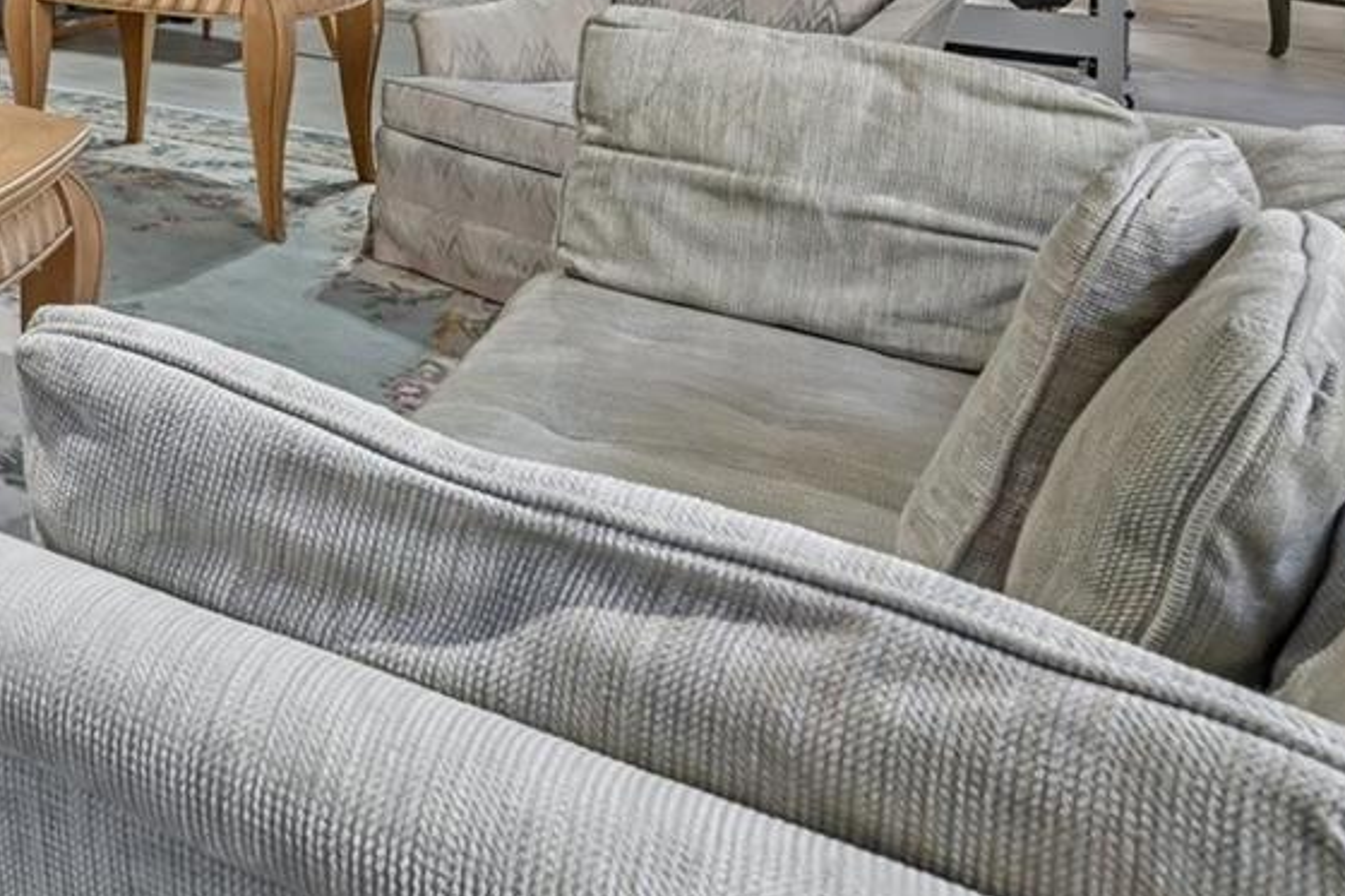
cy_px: -267
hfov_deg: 37.0
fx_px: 1494
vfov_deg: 27.8
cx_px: -271
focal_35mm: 40
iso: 400
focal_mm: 14
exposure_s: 1/4
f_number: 10
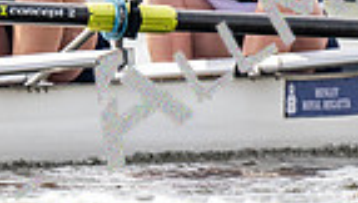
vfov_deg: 0.5
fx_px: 24200
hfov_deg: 0.8
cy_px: -64
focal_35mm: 2545
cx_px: -120
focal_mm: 600
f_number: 4
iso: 500
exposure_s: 1/2500
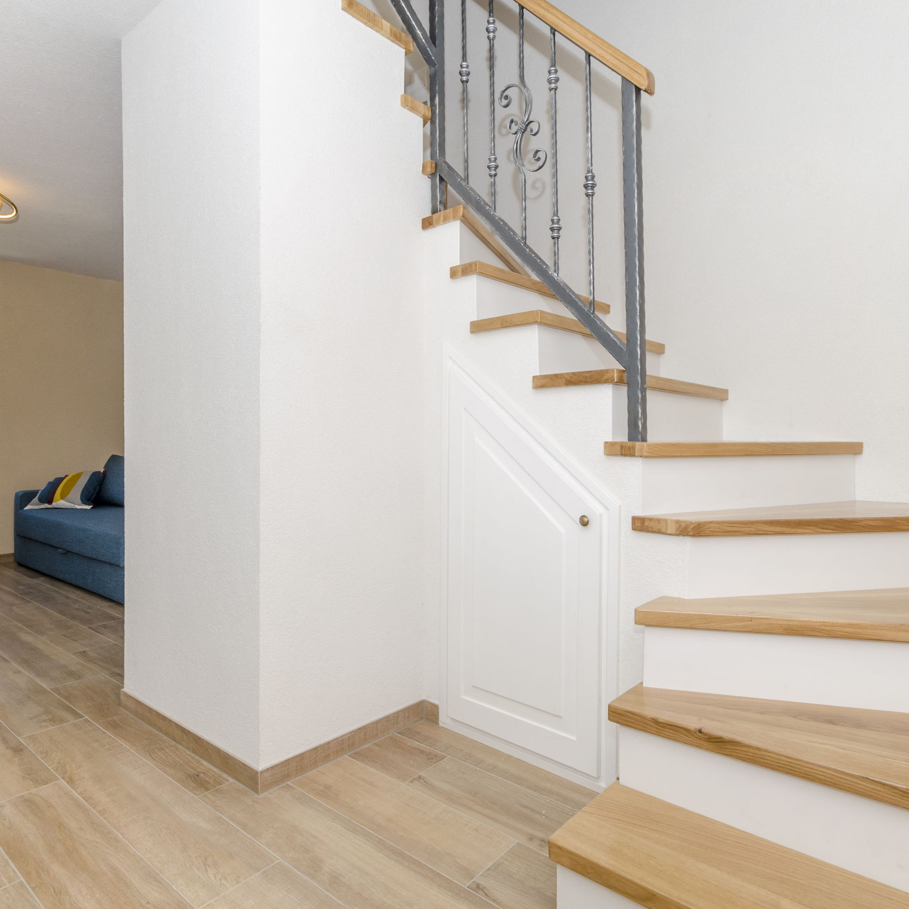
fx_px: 594
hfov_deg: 74.8
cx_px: 473
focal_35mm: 20
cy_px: 450
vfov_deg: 74.8
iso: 100
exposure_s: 1/160
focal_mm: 10
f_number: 8
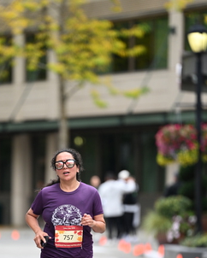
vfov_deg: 5.6
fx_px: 2616
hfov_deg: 4.5
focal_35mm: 342
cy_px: 208
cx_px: 57
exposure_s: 1/2000
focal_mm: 200
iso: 640
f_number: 2.8
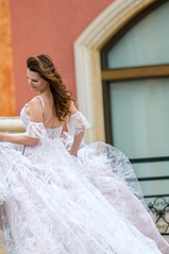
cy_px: 143
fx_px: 2658
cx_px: 14
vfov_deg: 5.5
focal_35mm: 377
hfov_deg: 3.6
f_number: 2.8
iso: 400
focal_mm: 200
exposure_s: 1/2000
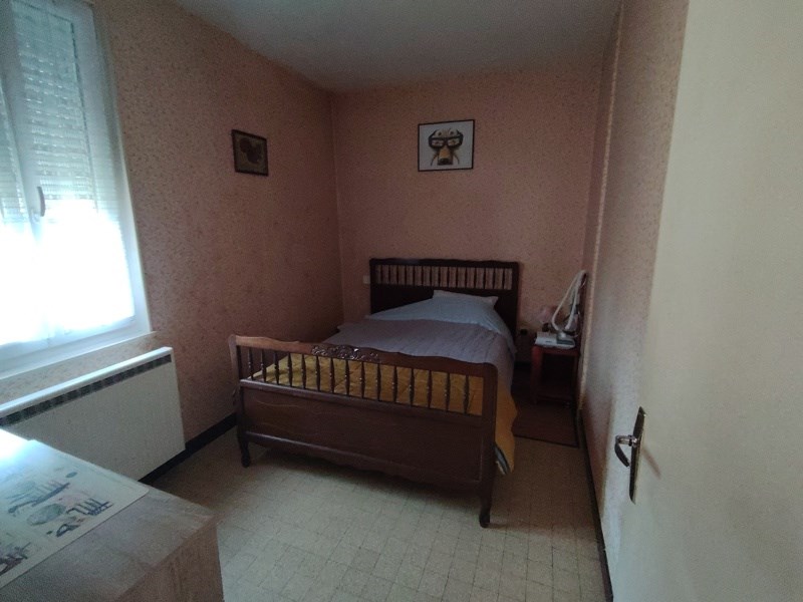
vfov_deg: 74.7
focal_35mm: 17
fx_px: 394
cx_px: 402
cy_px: 301
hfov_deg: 91.0
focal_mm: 1.43
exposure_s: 1/33.3
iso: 390
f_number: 2.2
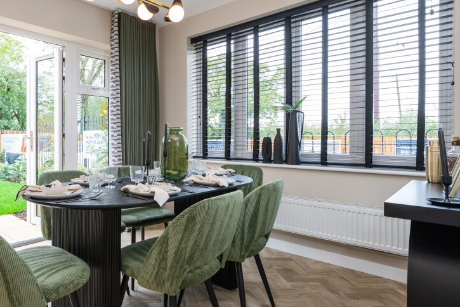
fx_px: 307
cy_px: 144
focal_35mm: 24
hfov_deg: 71.3
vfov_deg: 53.1
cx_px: 148
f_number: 8
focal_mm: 17
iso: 200
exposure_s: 1/13
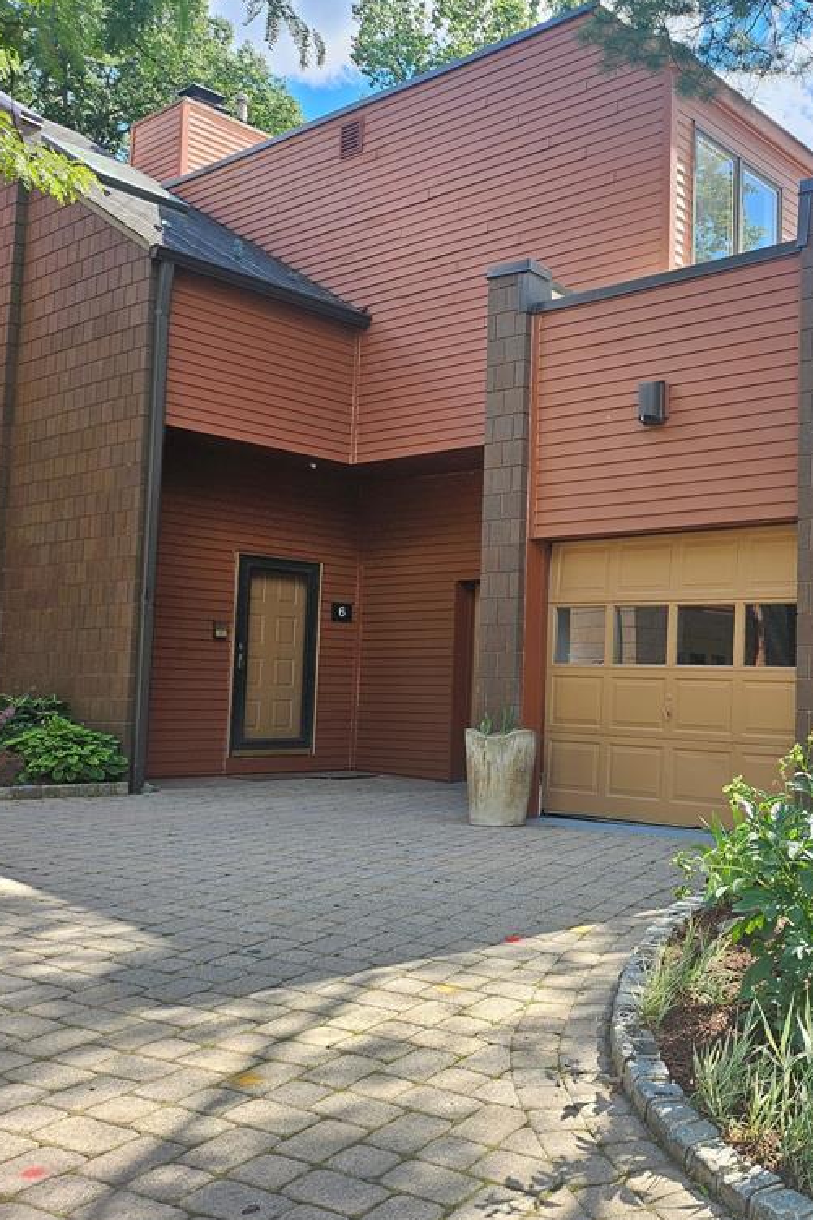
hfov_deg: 36.4
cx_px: 733
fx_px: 1152
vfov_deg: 55.8
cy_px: 615
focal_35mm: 34
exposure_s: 1/601
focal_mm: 5
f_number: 1.8
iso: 50
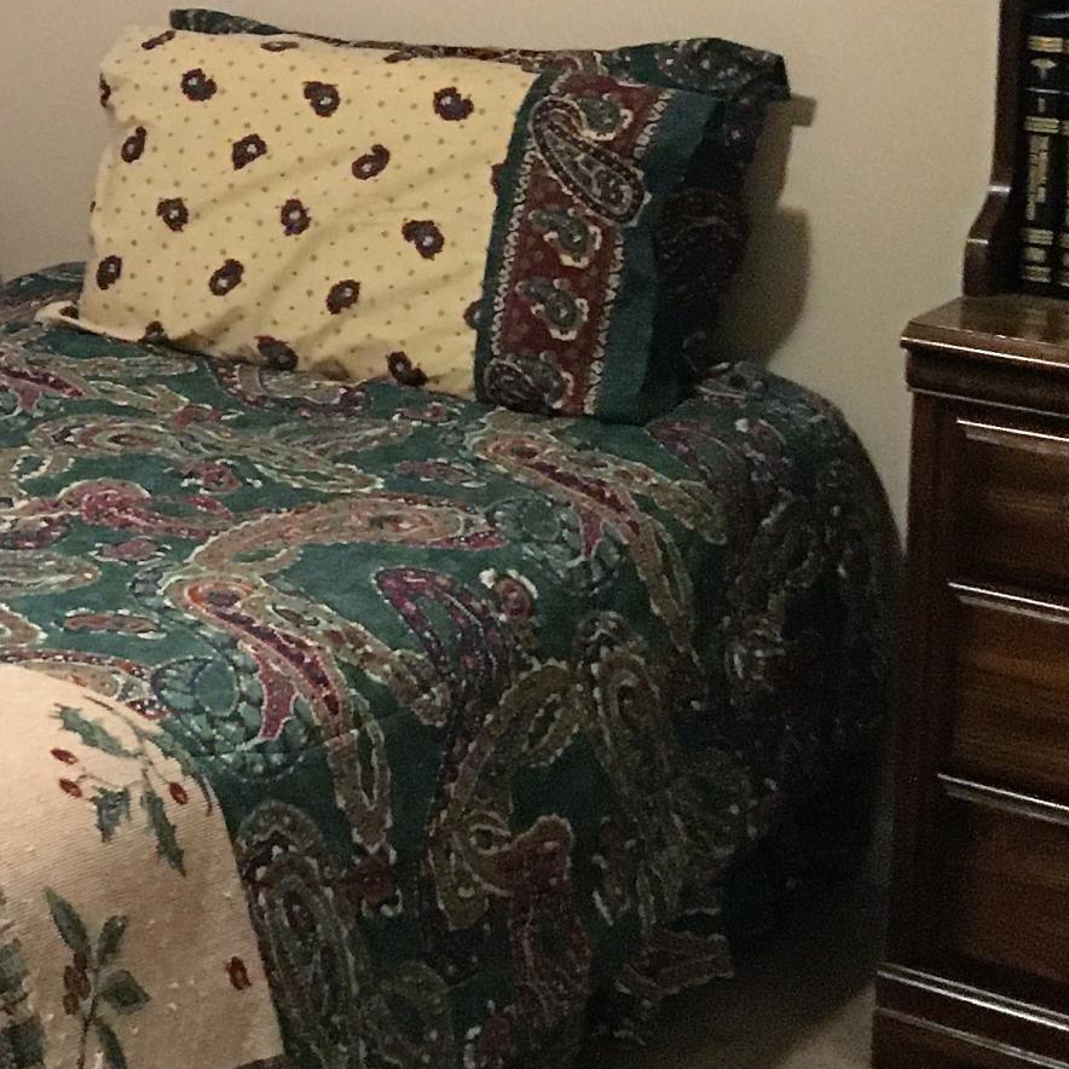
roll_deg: +1.2
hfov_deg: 17.3
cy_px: -100
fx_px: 3040
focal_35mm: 87
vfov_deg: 19.2
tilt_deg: -6.3
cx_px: -692
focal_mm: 4.15
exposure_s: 1/15
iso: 400
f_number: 2.2
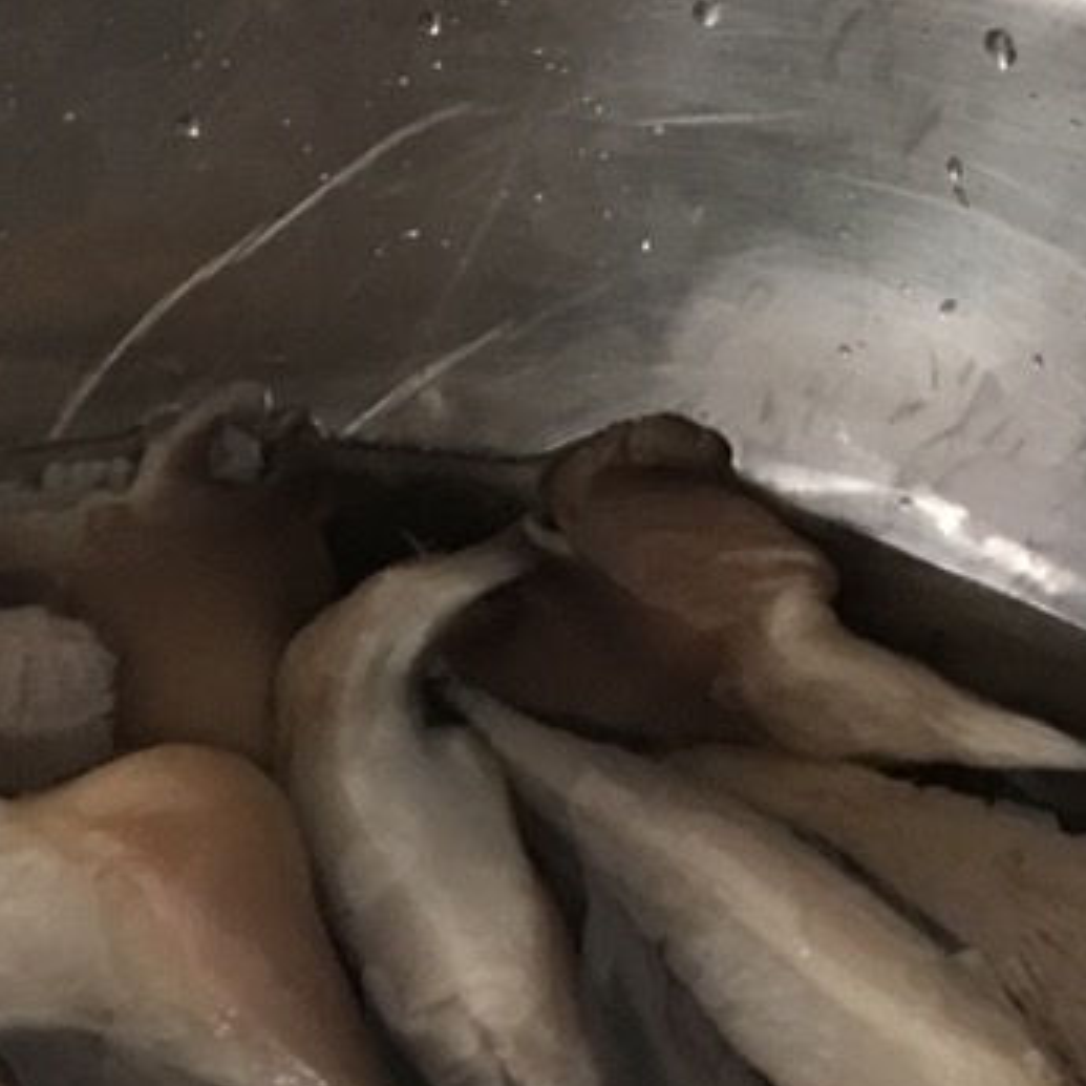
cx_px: 139
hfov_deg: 14.5
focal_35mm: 119
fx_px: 4224
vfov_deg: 13.5
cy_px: 1785
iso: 80
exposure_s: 1/10
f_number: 2.2
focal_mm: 4.15
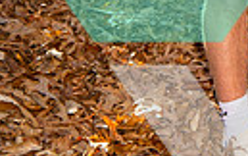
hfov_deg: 13.1
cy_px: -142
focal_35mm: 128
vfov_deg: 9.7
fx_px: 866
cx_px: 554
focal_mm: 28
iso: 100
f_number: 8
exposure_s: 1/125
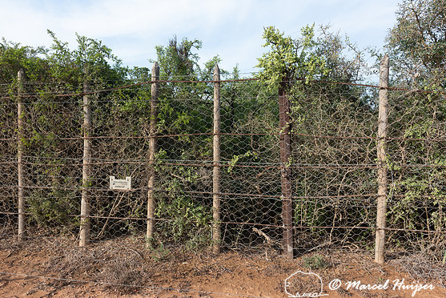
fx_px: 310
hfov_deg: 71.5
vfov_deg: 51.3
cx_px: 215
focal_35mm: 25
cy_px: 146
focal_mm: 24
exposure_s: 1/500
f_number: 11
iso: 800
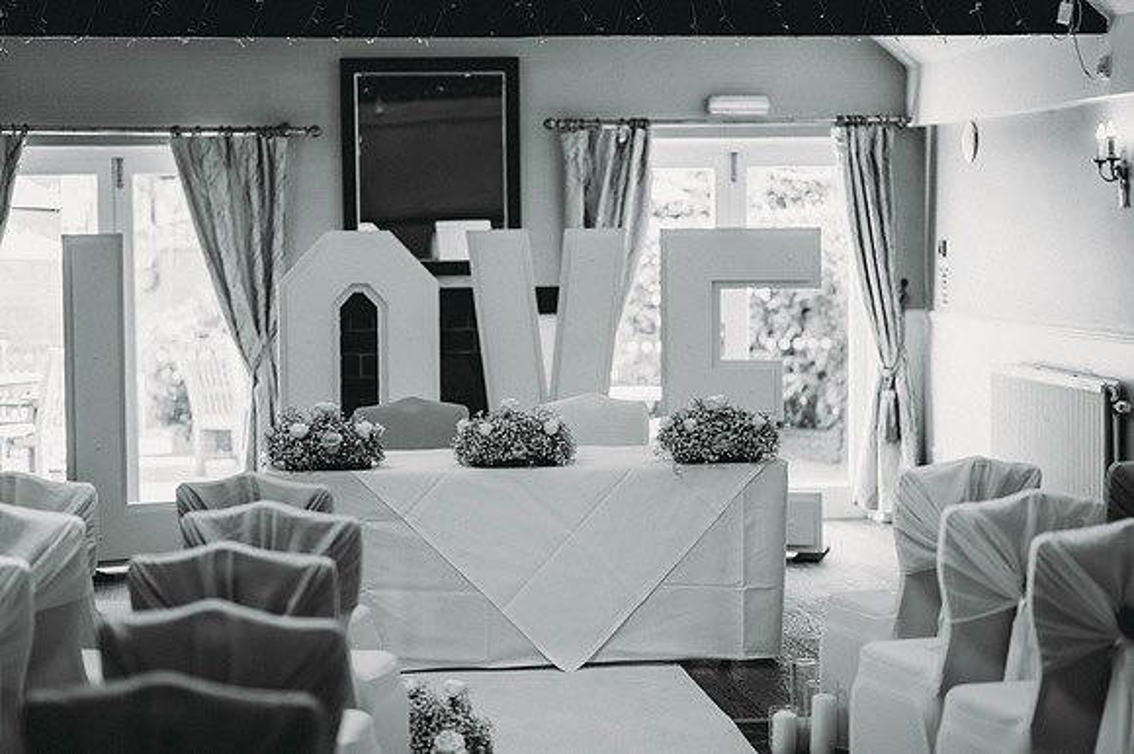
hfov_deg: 23.9
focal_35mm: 85
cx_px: 567
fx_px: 2676
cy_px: 377
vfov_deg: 16.1
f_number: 1.8
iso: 100
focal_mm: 85
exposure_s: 1/250
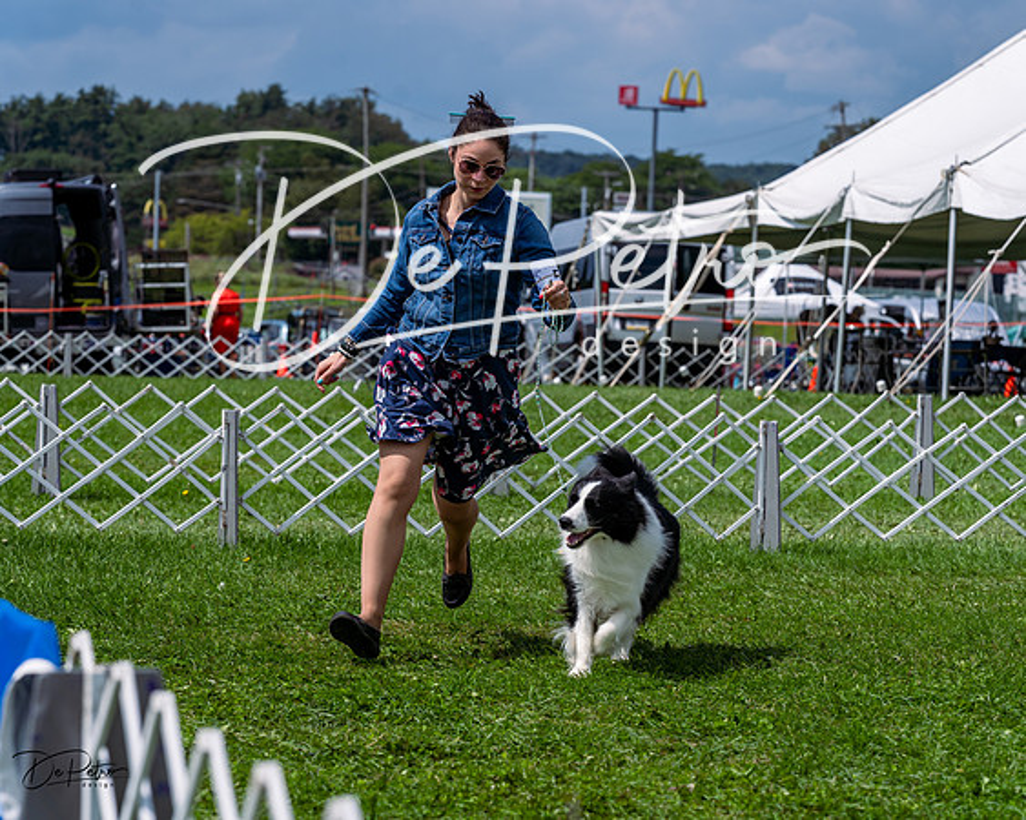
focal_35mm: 136
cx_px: 513
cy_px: 410
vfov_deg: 11.3
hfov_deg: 14.1
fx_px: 4136
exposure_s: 1/1000
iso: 100
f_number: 6.3
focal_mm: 121
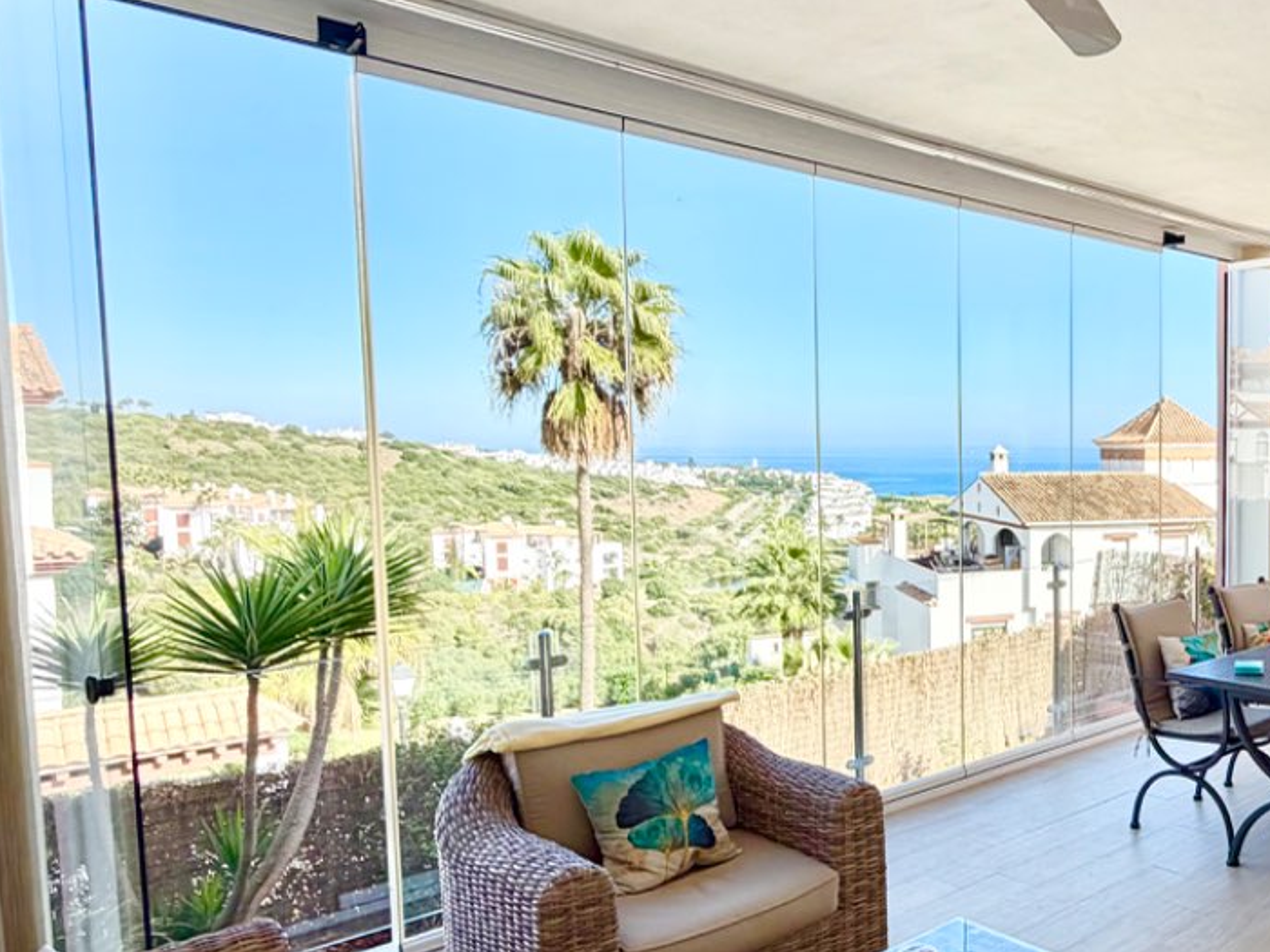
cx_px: 1118
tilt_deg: -4.1
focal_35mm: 30
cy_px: 525
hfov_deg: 53.3
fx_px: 1101
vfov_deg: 46.7
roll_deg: +0.0
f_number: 2.2
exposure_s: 1/651
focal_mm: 2.22
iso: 40
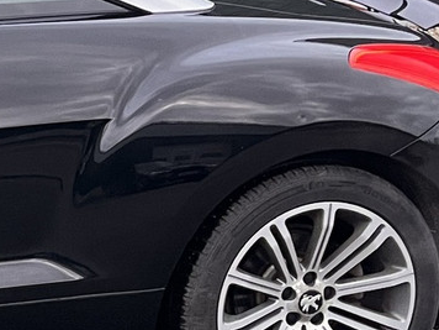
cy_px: 135
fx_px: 1484
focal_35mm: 117
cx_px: -319
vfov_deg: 12.7
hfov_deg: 14.9
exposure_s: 1/60
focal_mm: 5.1
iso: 250
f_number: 1.6
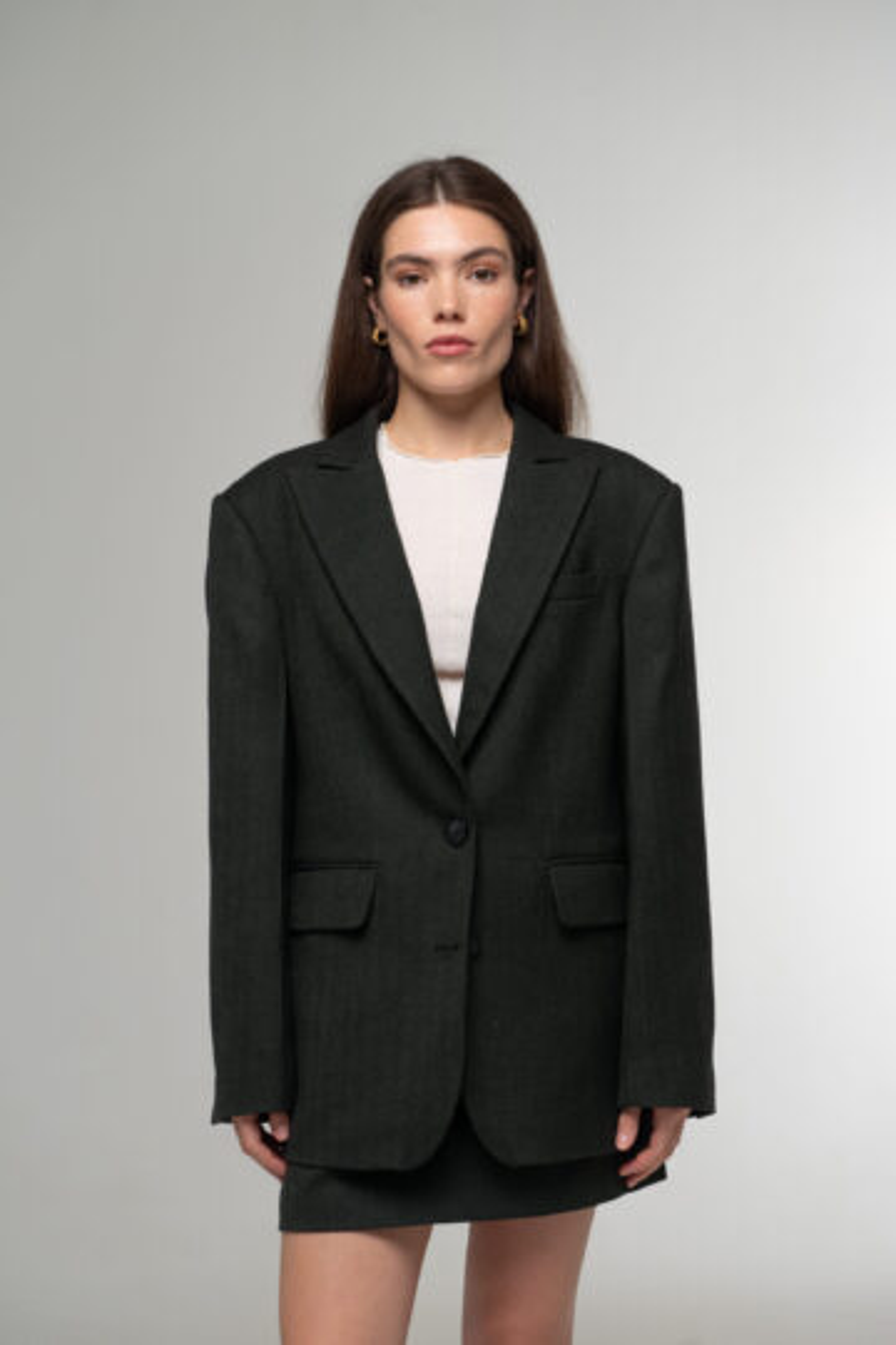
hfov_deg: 21.9
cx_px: 448
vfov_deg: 32.4
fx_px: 2314
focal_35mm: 62
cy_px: 672
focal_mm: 62
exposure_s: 1/125
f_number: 4.5
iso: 100
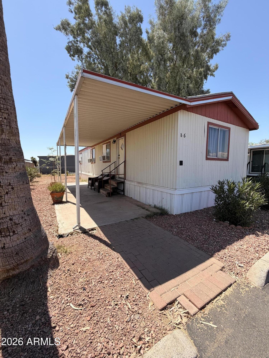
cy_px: 179
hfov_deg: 85.7
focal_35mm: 14
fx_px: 145
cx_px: 134
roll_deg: -0.1
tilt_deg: -4.8
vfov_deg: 102.1
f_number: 2.2
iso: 32
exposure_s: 1/770
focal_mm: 2.22
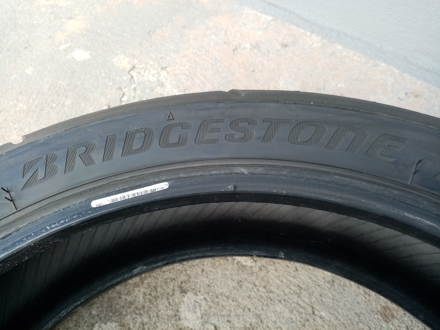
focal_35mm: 26
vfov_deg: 53.1
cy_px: 165
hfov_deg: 67.3
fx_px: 330
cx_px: 220
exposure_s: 1/107
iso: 106
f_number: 1.8
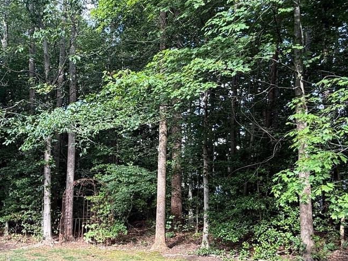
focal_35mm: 31
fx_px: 312
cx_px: 116
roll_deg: -1.0
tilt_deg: +6.5
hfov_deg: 57.1
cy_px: 147
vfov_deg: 45.4
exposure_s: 1/99
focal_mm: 2.22
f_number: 2.2
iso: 80
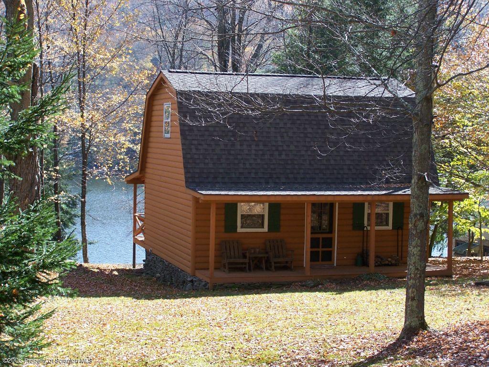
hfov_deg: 29.0
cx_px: 244
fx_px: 946
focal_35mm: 67
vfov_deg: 21.9
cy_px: 184
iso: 80
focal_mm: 11.1
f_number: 3.2
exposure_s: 1/250
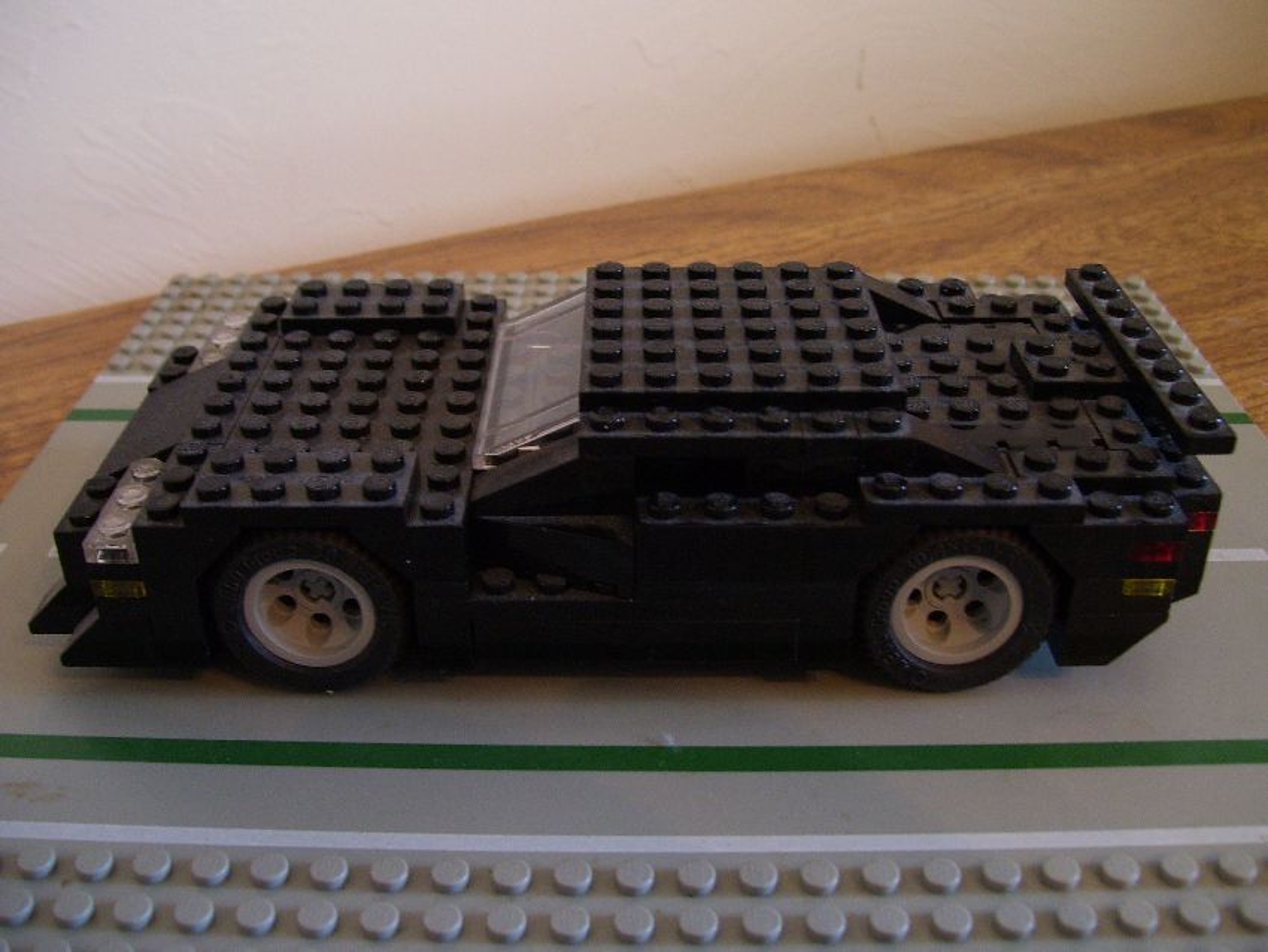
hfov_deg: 50.1
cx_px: 634
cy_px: 476
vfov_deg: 38.7
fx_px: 1356
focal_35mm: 37
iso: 160
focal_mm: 6
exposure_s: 1/8
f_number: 2.7
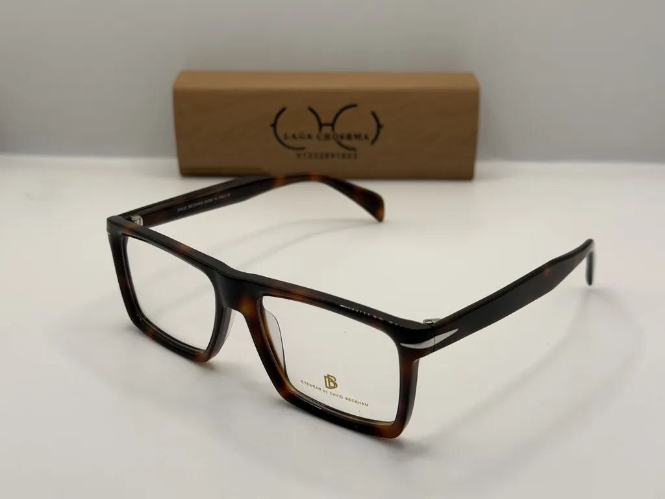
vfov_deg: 30.3
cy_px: 250
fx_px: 922
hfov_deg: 39.7
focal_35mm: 48
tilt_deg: -23.4
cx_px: 332
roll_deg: +0.9
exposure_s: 1/455
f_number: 1.78
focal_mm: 6.76
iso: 64
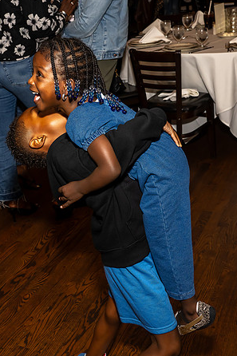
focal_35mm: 56
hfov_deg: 23.5
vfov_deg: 35.5
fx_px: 553
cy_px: 142
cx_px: 19
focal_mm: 31
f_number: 8
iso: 500
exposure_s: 1/250
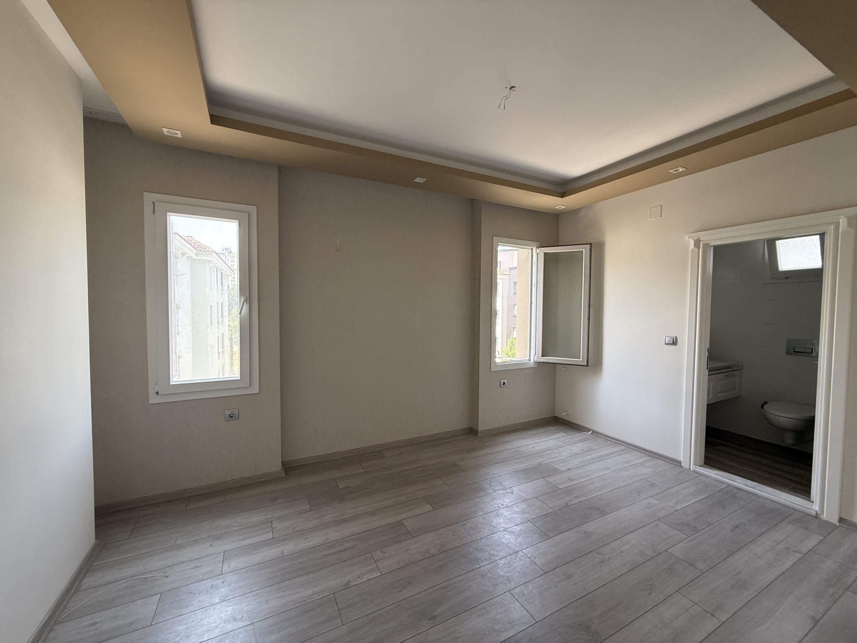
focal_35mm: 14
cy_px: 322
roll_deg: -0.4
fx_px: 347
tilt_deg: -1.6
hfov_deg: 102.1
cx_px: 428
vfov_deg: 85.7
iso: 125
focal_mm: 2.22
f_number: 2.2
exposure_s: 1/99
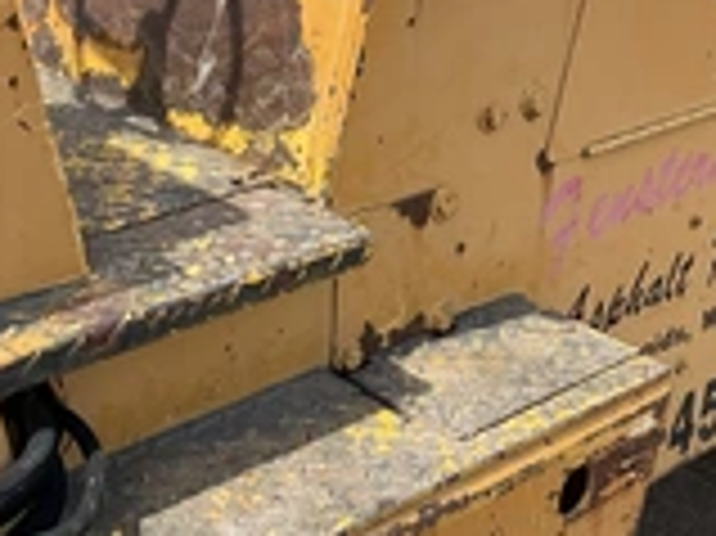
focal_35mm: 73
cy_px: 50
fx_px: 1509
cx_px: 293
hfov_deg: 26.7
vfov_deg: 19.7
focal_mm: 3
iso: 25
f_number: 1.8
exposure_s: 1/816
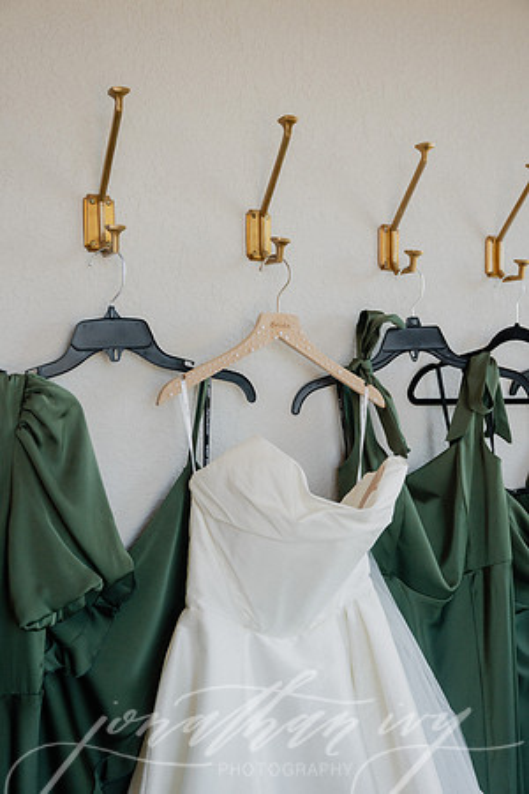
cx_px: 264
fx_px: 793
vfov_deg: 53.1
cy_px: 397
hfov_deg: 36.9
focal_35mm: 36
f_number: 4
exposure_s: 1/320
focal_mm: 36
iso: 1000
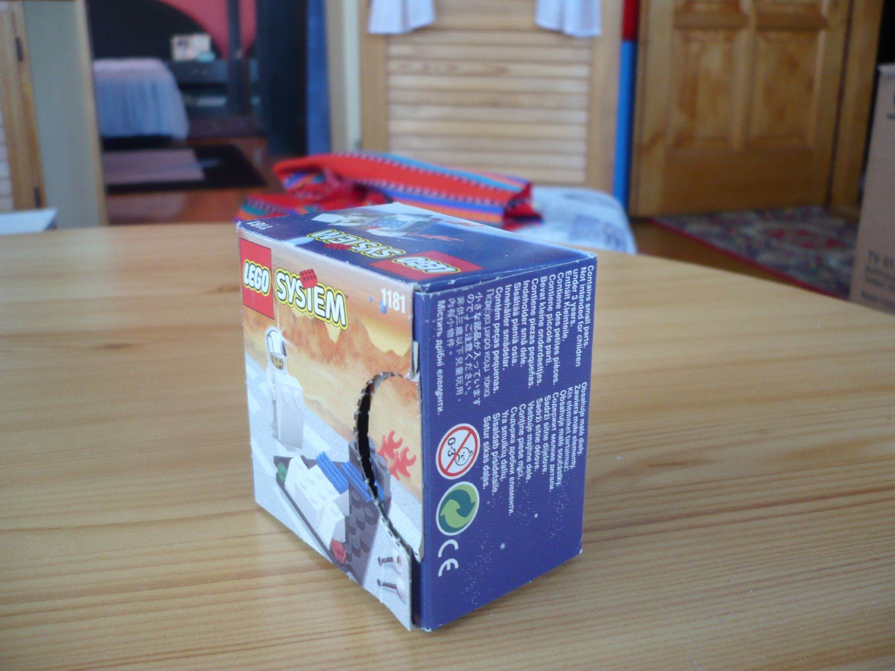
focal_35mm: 35
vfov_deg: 40.7
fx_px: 905
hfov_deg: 52.6
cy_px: 336
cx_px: 448
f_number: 2.8
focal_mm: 5.8
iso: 100
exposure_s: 1/25
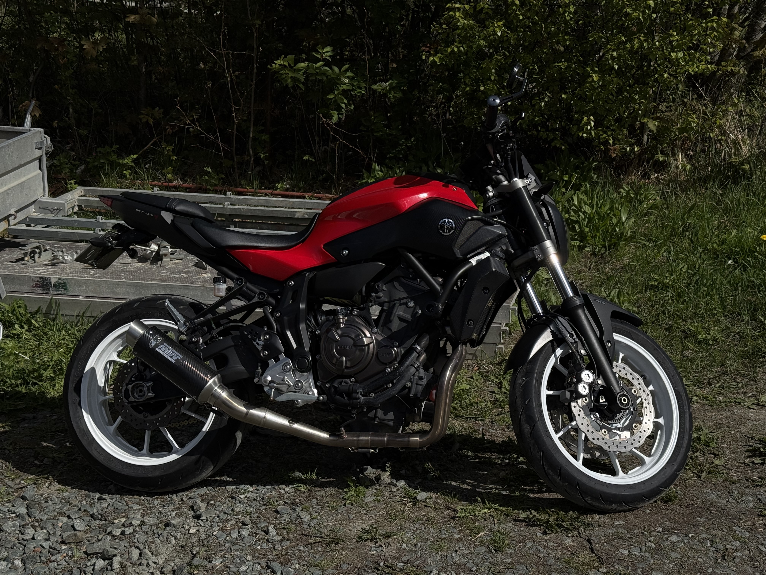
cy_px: 288
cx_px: 383
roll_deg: -3.0
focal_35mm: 48
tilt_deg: -12.6
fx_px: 1062
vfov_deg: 30.3
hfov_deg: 39.7
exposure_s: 1/11364
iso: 80
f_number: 1.78
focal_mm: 6.76
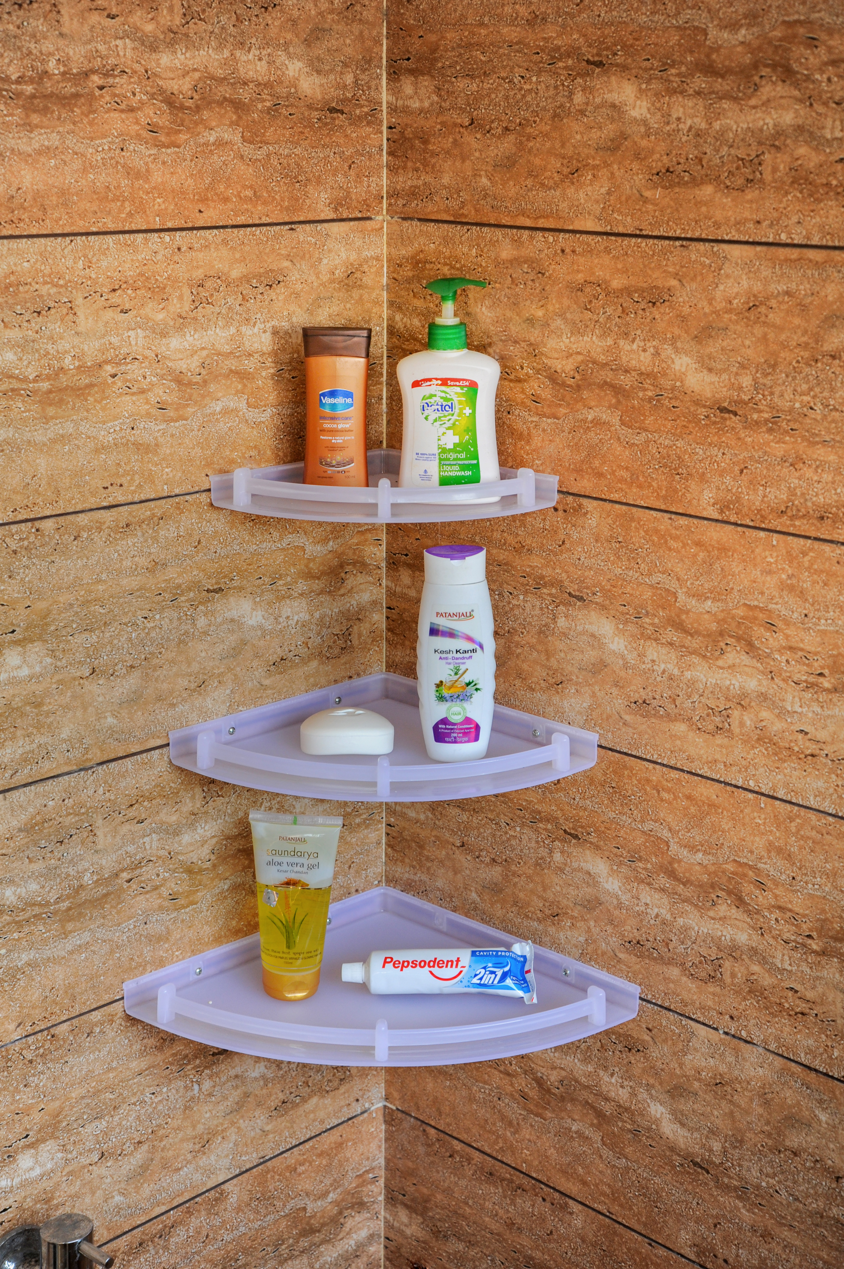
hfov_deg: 21.9
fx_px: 2183
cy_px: 634
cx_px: 422
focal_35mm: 62
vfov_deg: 32.4
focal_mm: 62
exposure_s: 1/160
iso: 800
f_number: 5.6
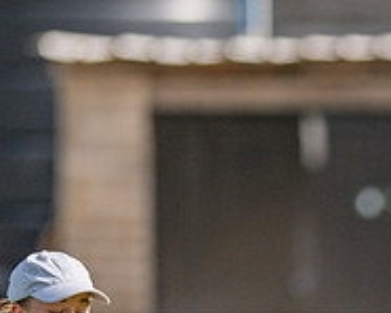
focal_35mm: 1199
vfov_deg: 1.3
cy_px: 482
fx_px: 13882
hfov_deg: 1.6
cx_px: 603
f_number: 2.8
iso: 200
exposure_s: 1/3200
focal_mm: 300
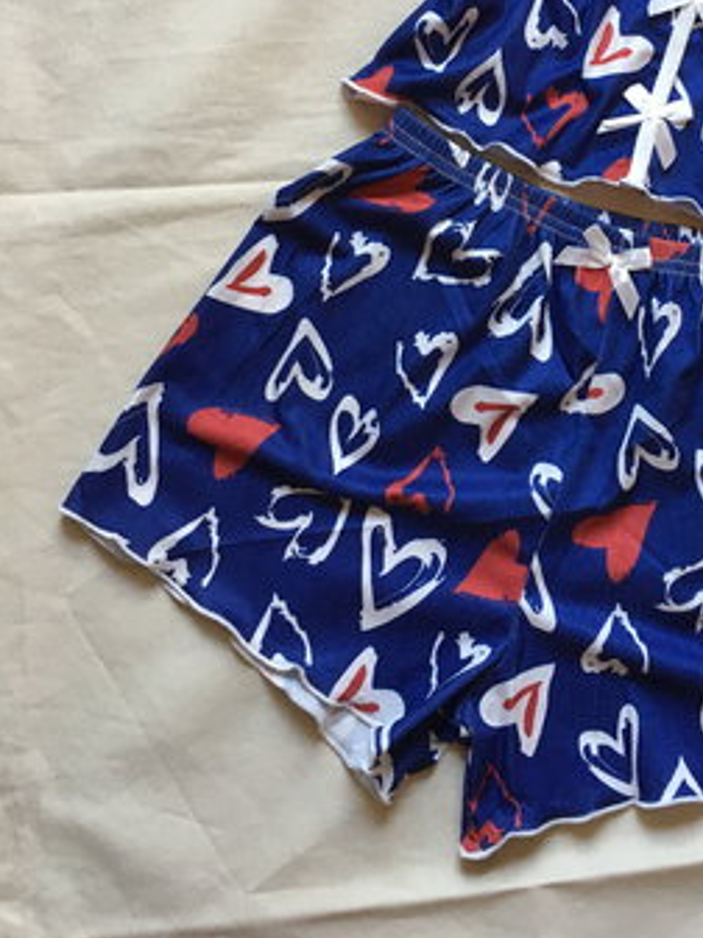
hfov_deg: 30.8
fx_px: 1246
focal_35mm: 46
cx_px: 550
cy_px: 228
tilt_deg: -83.9
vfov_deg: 40.0
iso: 100
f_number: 2.2
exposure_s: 1/33
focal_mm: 4.15
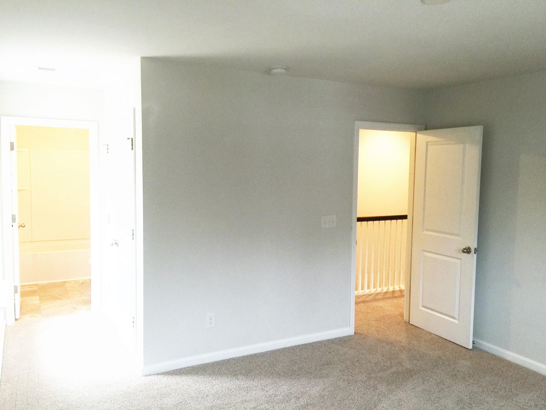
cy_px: 205
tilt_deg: -6.7
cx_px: 273
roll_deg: -1.9
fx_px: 457
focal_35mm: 29
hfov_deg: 61.7
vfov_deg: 48.2
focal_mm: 4.15
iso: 64
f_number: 2.2
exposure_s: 1/15
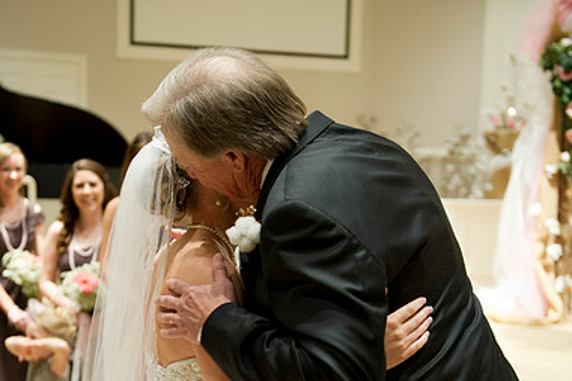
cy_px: 286
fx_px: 969
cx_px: 253
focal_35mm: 61
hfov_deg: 32.9
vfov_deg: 22.0
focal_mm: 40
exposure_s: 1/100
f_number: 2.8
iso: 1600
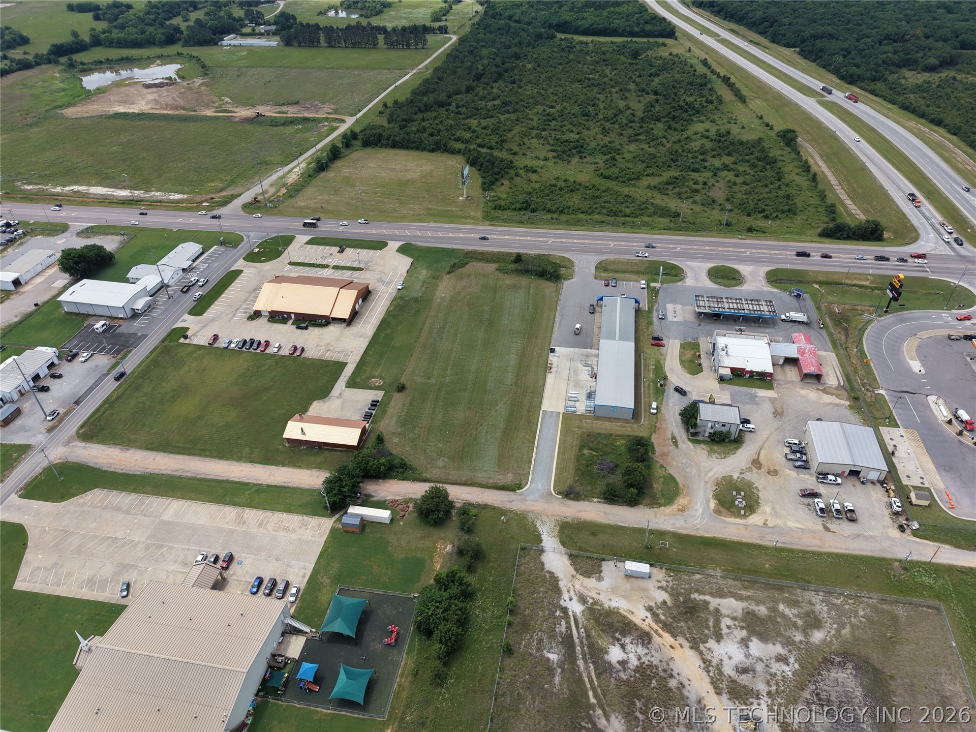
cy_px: 366
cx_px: 488
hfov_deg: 71.6
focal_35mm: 24
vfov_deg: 56.8
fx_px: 677
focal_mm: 8.67
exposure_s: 1/3200
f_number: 1.8
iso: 150
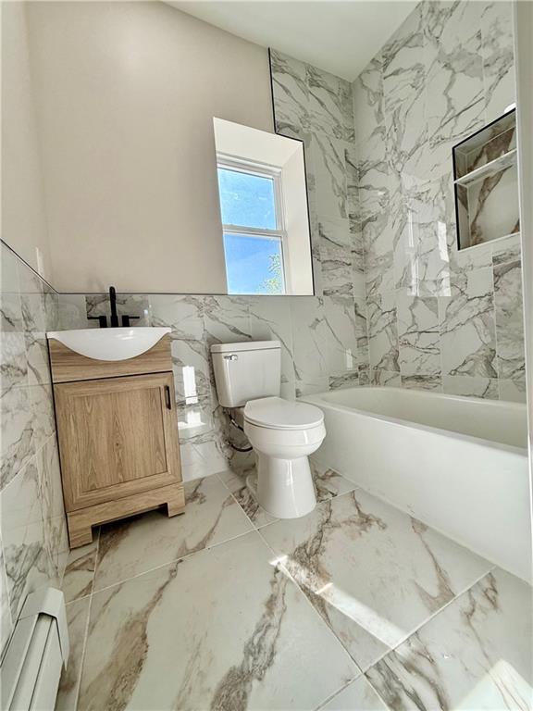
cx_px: 266
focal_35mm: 14
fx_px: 287
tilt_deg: -1.8
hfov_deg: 85.7
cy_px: 356
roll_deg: +3.7
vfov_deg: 102.1
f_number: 2.2
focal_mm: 2.22
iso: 64
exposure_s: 1/321
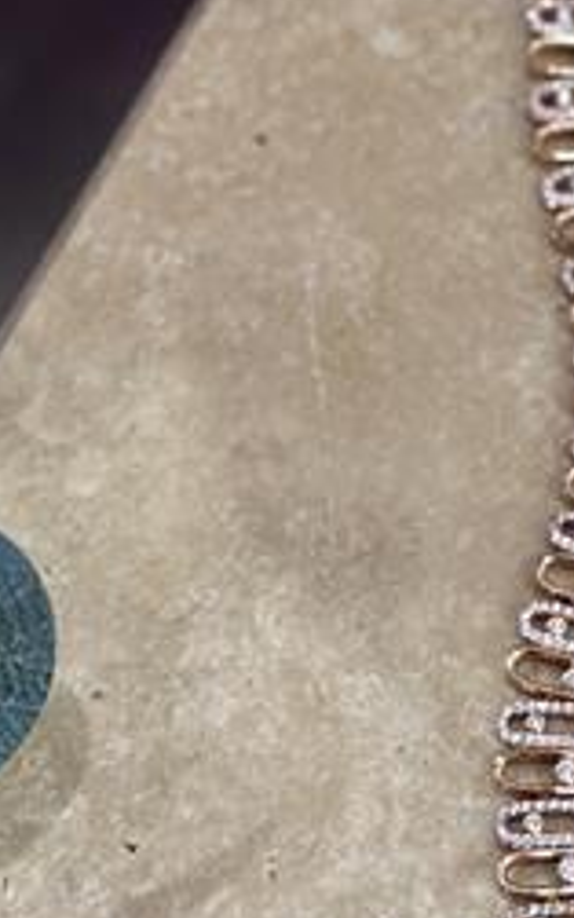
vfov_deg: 19.3
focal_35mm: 108
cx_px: 545
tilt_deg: -68.3
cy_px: 419
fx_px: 2702
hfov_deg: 12.0
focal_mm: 6.76
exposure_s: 1/40
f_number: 1.78
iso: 500
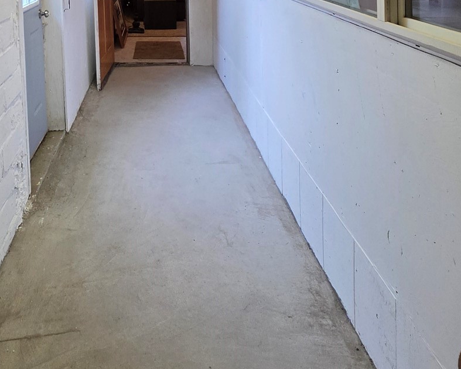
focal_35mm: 33
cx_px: 127
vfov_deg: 37.1
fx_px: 450
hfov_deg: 52.3
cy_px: -41
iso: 200
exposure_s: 1/120
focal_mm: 2.2
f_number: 1.9
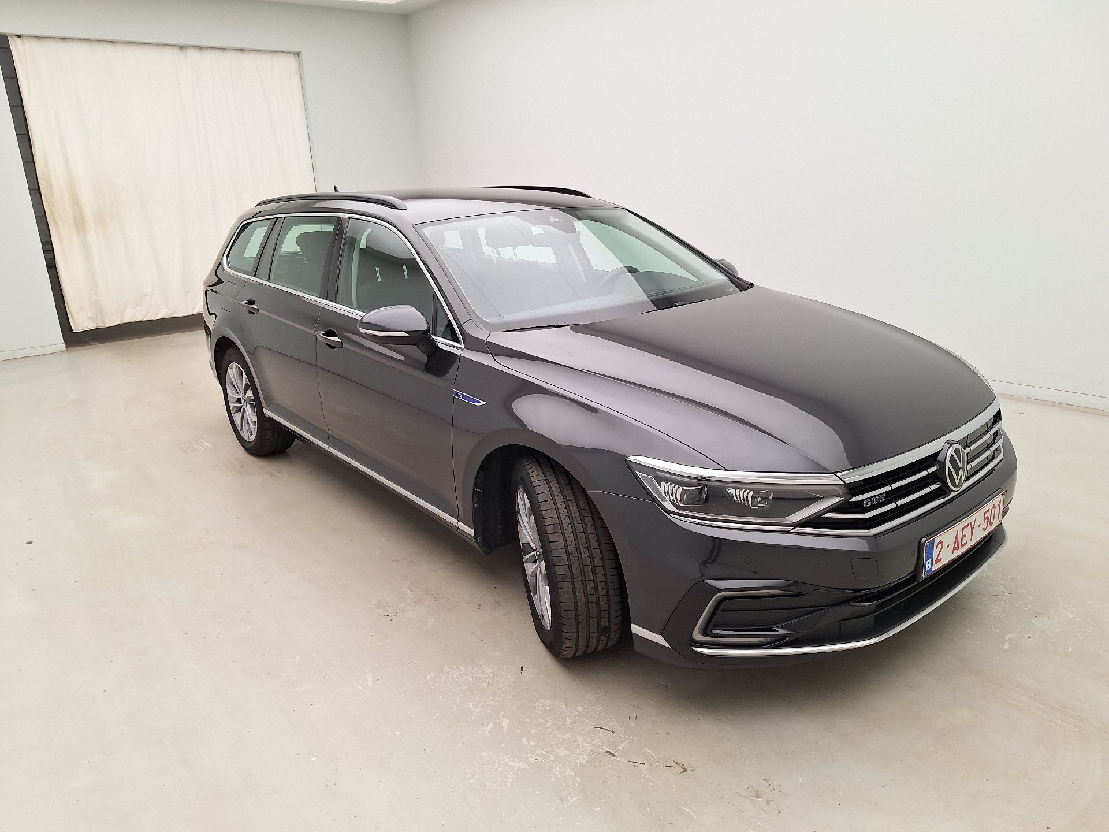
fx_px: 737
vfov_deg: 58.9
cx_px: 554
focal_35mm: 23
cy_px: 416
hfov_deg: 73.9
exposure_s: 1/100
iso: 50
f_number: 1.8
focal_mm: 5.54
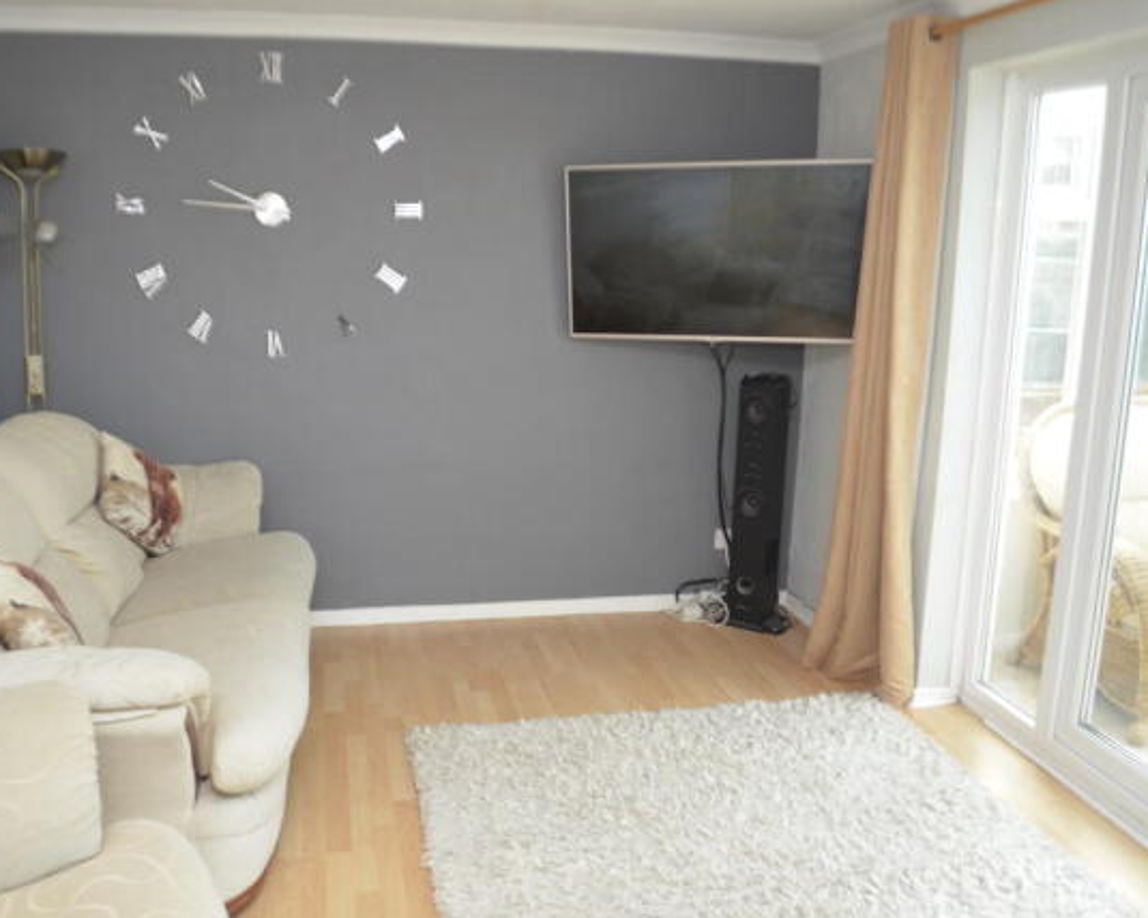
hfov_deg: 57.0
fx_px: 1053
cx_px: 504
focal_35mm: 31
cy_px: 459
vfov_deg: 47.1
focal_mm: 18
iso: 1250
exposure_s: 1/60
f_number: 4
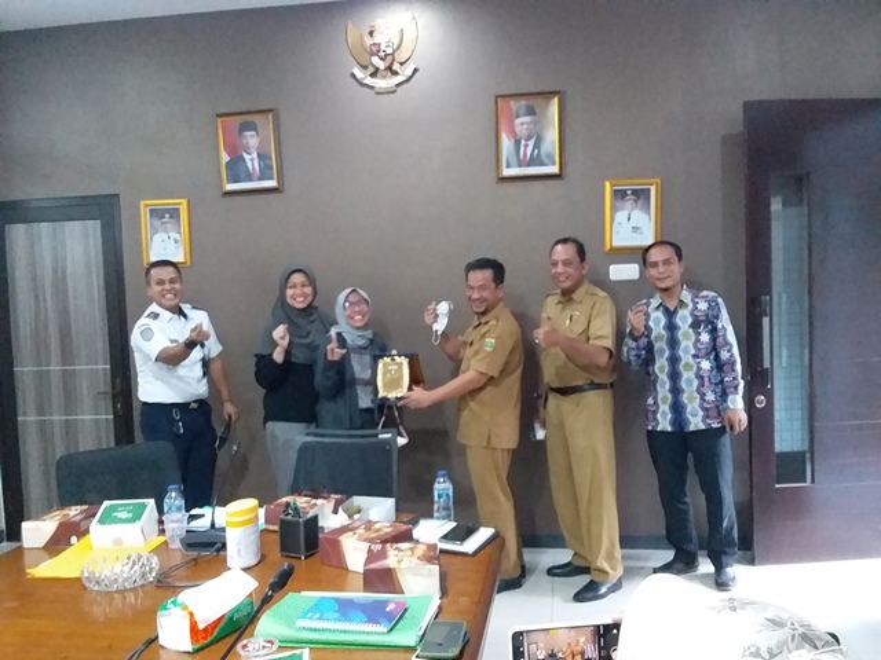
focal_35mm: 31
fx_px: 789
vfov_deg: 45.4
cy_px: 330
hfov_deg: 58.4
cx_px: 440
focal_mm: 3.3
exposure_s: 1/17
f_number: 2.2
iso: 400
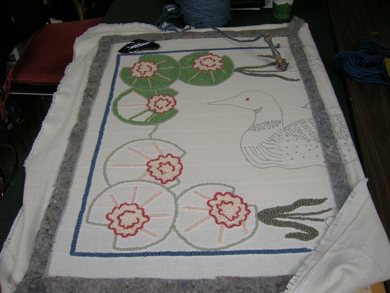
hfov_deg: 54.0
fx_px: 383
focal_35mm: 34
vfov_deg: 41.8
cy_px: 146
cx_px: 195
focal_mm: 5.7
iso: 50
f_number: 2.9
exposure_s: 1/30
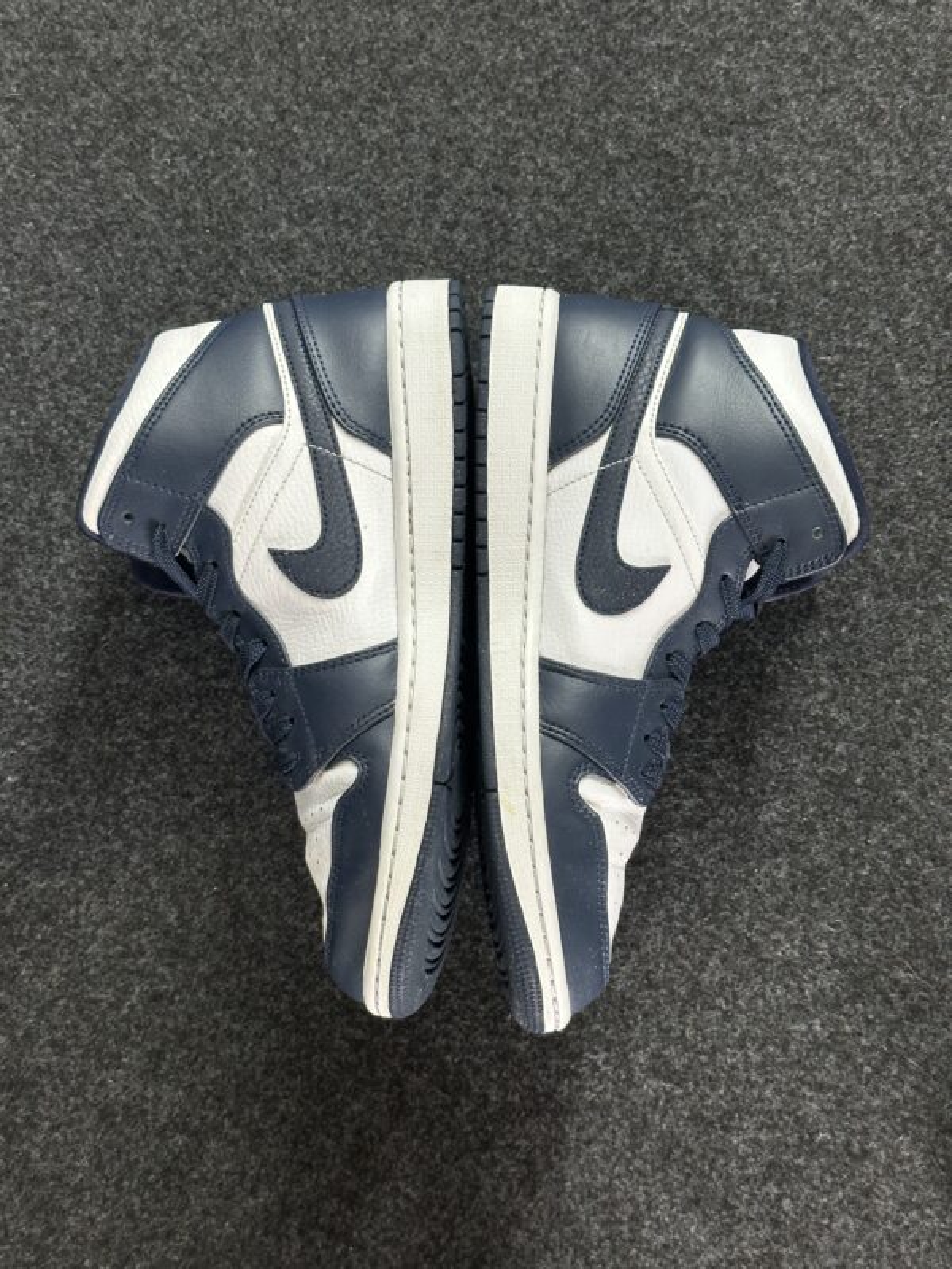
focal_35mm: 48
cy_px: 634
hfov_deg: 30.3
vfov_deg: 39.6
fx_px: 1759
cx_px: 476
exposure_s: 1/33
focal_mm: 6.86
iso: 200
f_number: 1.78
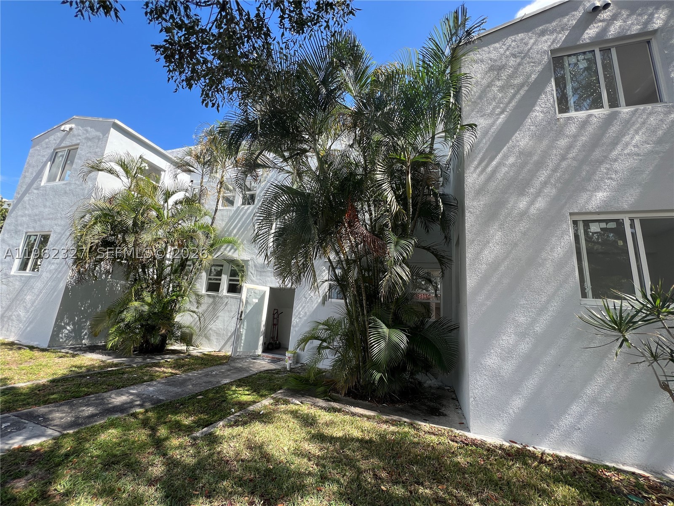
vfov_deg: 89.9
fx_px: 253
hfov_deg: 106.2
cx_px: 337
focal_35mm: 13
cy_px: 253
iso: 32
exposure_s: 1/433
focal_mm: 1.57
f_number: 1.8
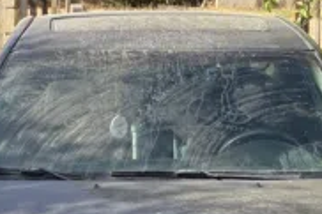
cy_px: 166
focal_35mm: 190
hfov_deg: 10.8
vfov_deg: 7.2
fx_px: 1698
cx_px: 202
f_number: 2
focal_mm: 6
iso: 20
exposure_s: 1/444
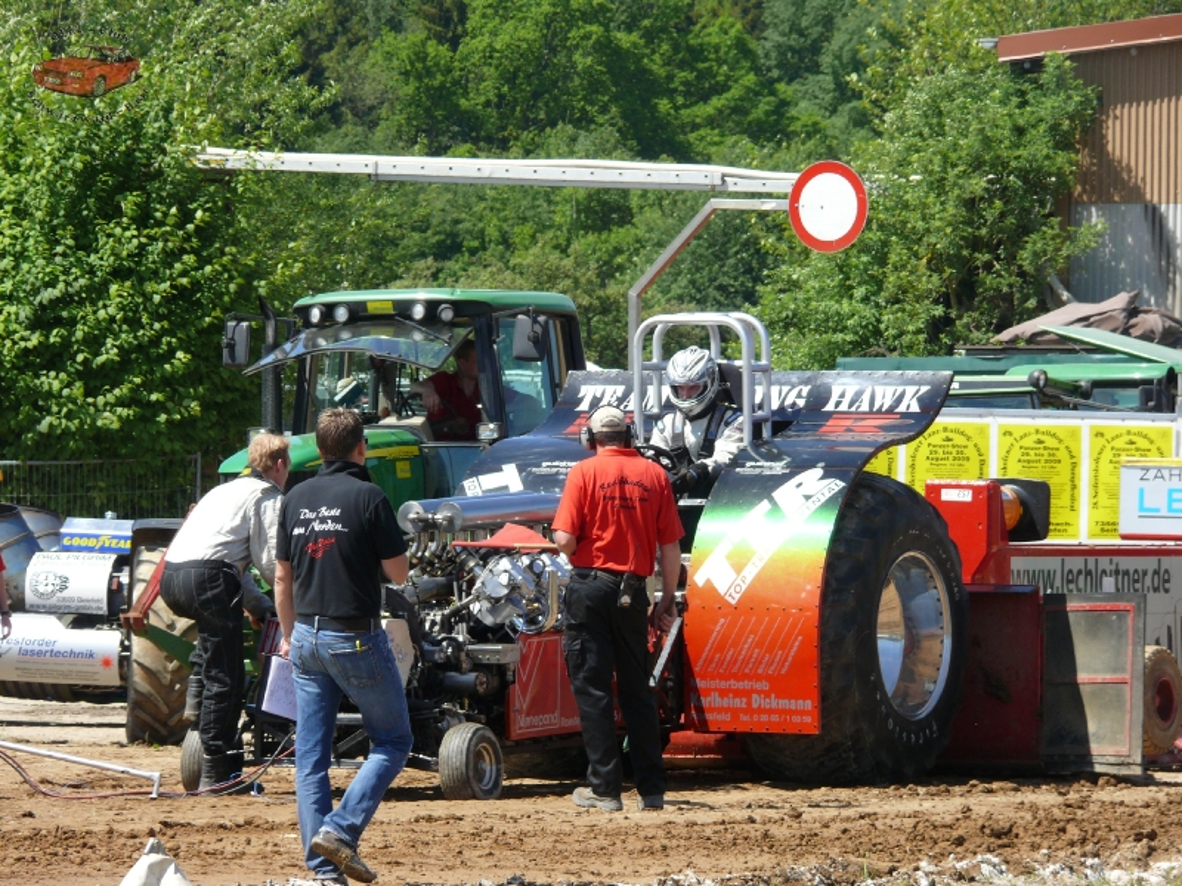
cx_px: 591
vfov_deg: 4.5
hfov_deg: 6.0
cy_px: 443
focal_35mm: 330
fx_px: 11268
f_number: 5.6
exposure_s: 1/250
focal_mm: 69.9
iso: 100
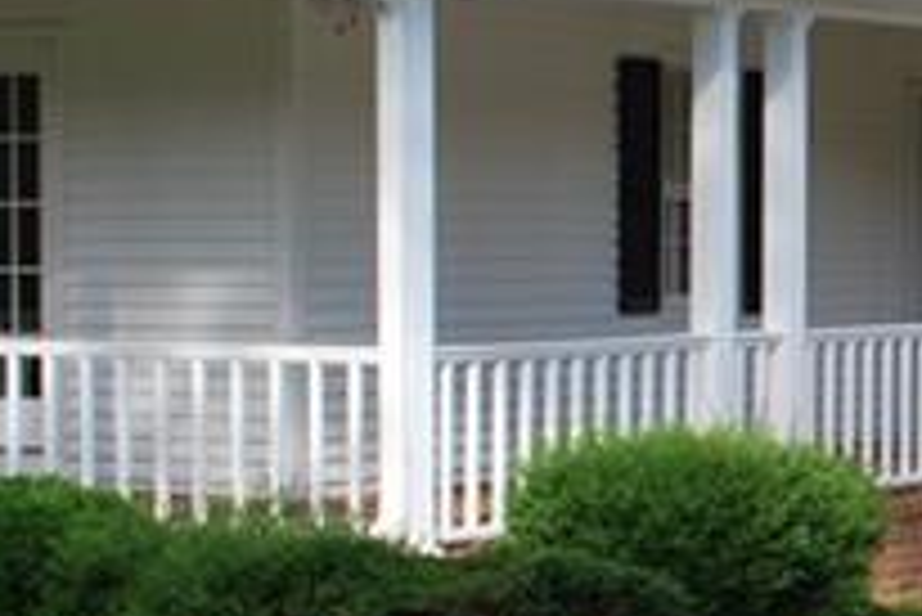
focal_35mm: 150
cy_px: 351
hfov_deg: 13.2
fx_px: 3844
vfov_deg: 9.2
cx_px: 1214
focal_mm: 20
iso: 100
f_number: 6.3
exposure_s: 1/160
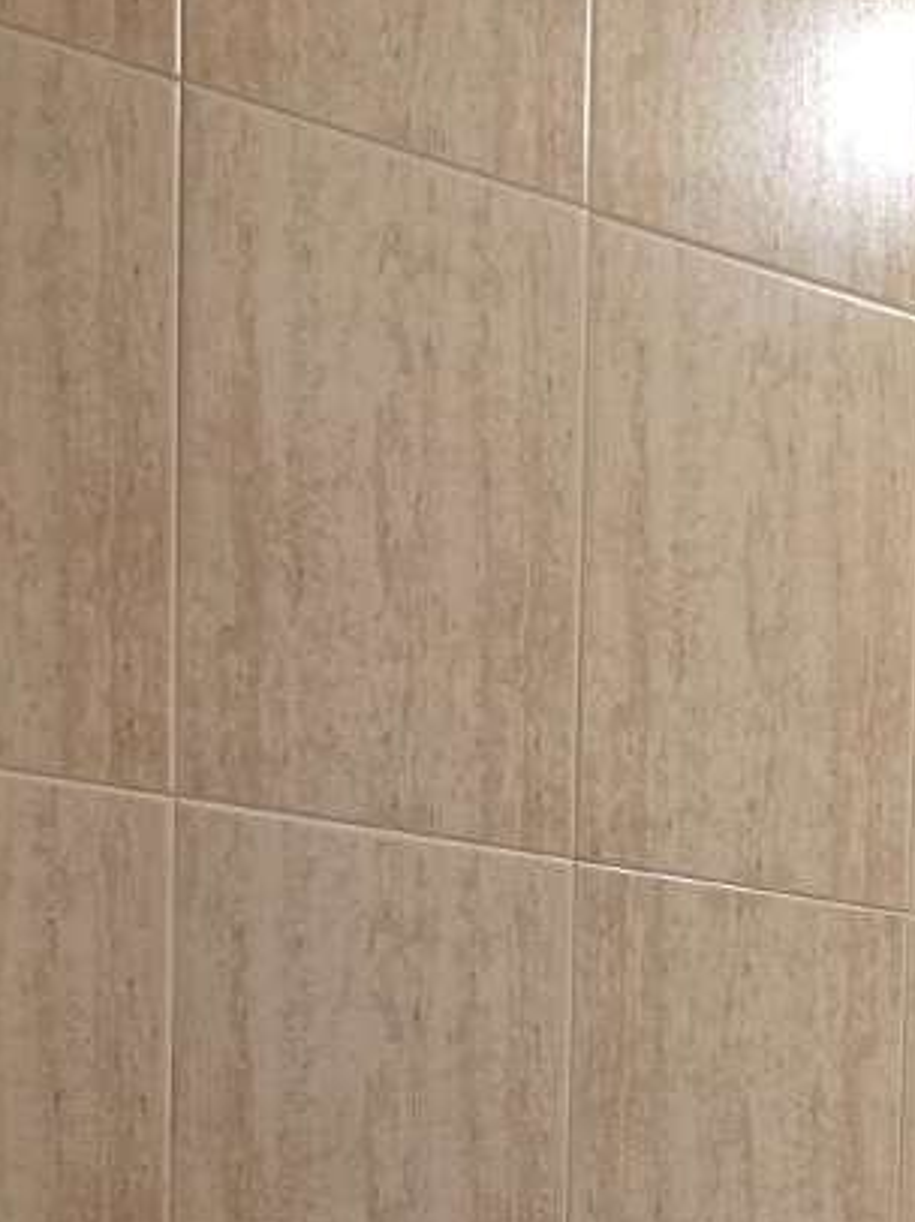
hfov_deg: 16.5
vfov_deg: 20.6
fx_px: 2999
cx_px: 1133
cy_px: 1664
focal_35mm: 85
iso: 200
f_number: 1.7
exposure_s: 1/50
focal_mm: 6.3
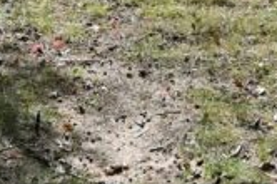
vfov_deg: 10.1
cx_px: 138
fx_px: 891
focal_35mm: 116
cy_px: -278
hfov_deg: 17.7
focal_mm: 16
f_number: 5.6
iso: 250
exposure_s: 1/2000
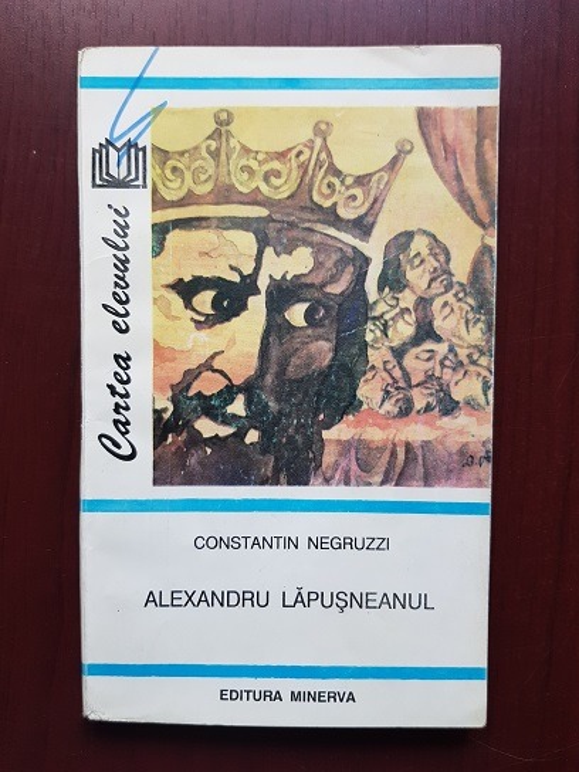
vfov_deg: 67.3
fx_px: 580
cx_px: 290
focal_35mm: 26
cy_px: 386
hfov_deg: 53.1
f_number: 1.7
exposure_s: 1/29
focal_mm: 4.3
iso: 200
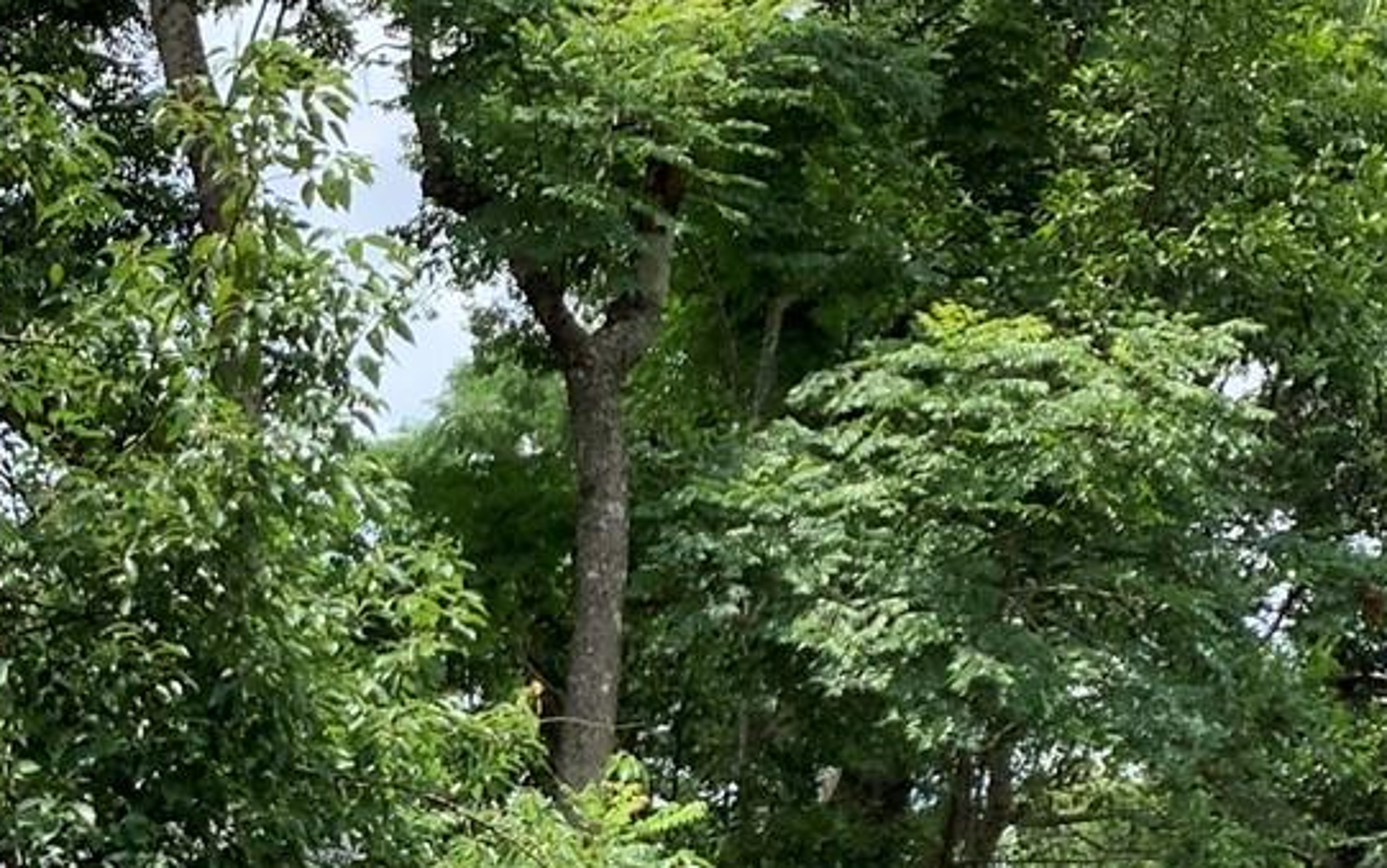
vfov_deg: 13.2
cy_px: 963
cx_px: 371
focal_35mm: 97
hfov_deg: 21.3
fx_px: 3667
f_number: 2.4
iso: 25
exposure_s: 1/379
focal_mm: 3.3
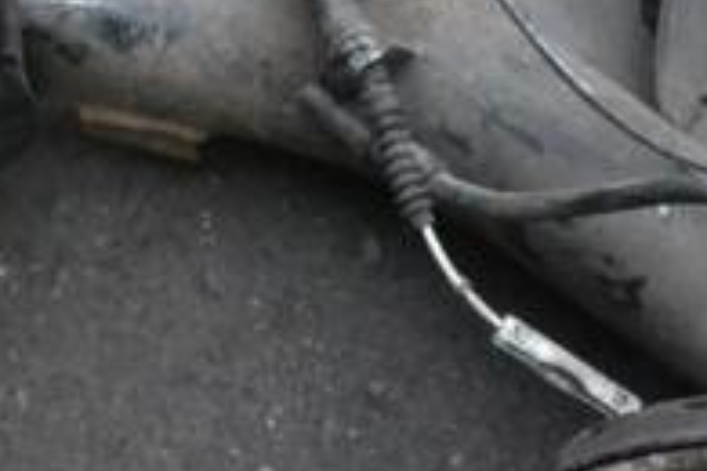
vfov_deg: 9.3
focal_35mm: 148
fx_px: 2906
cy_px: 101
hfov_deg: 13.9
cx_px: 413
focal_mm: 32
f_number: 4.8
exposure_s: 1/40
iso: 3200
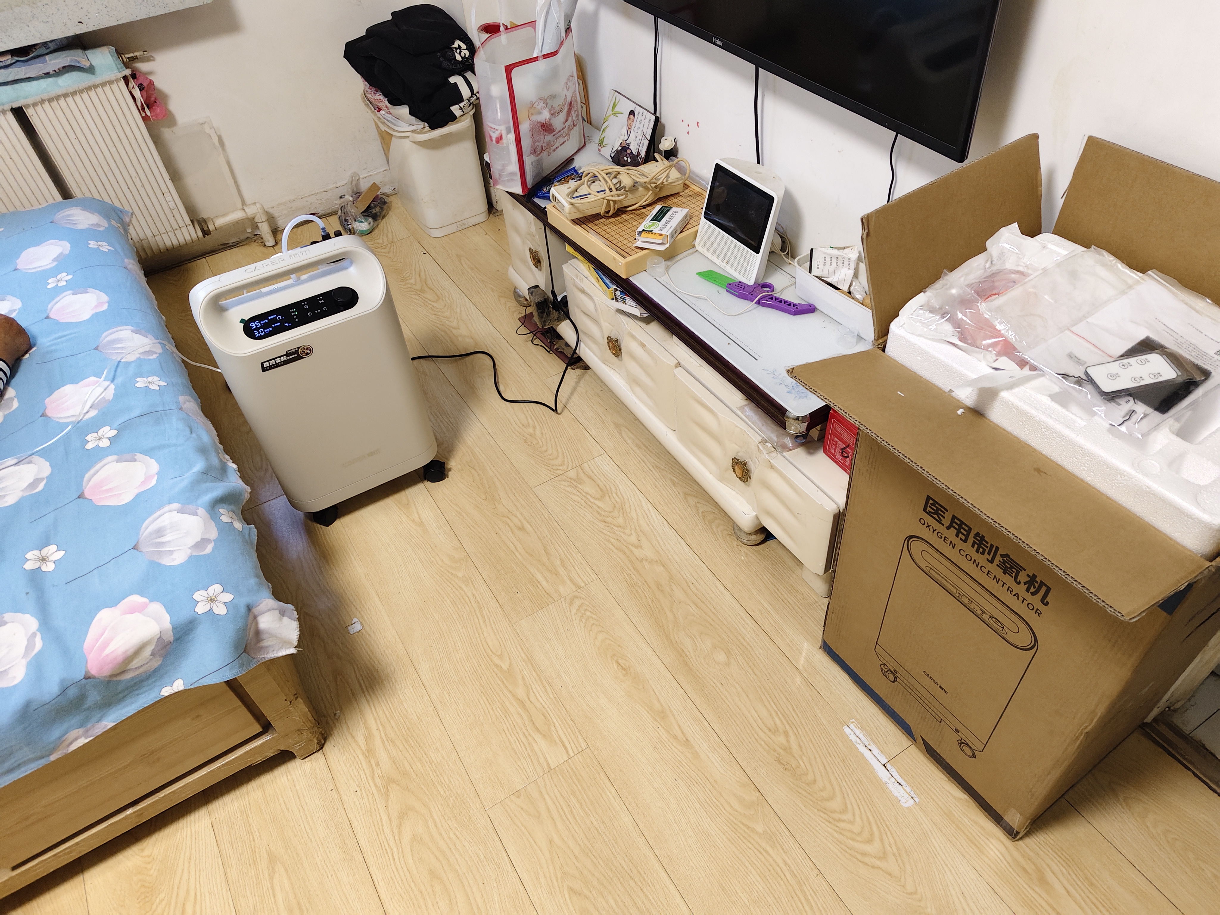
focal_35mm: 23
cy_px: 458
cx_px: 610
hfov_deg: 73.9
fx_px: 811
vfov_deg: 58.9
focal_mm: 5.56
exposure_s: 1/50
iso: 1263
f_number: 1.88
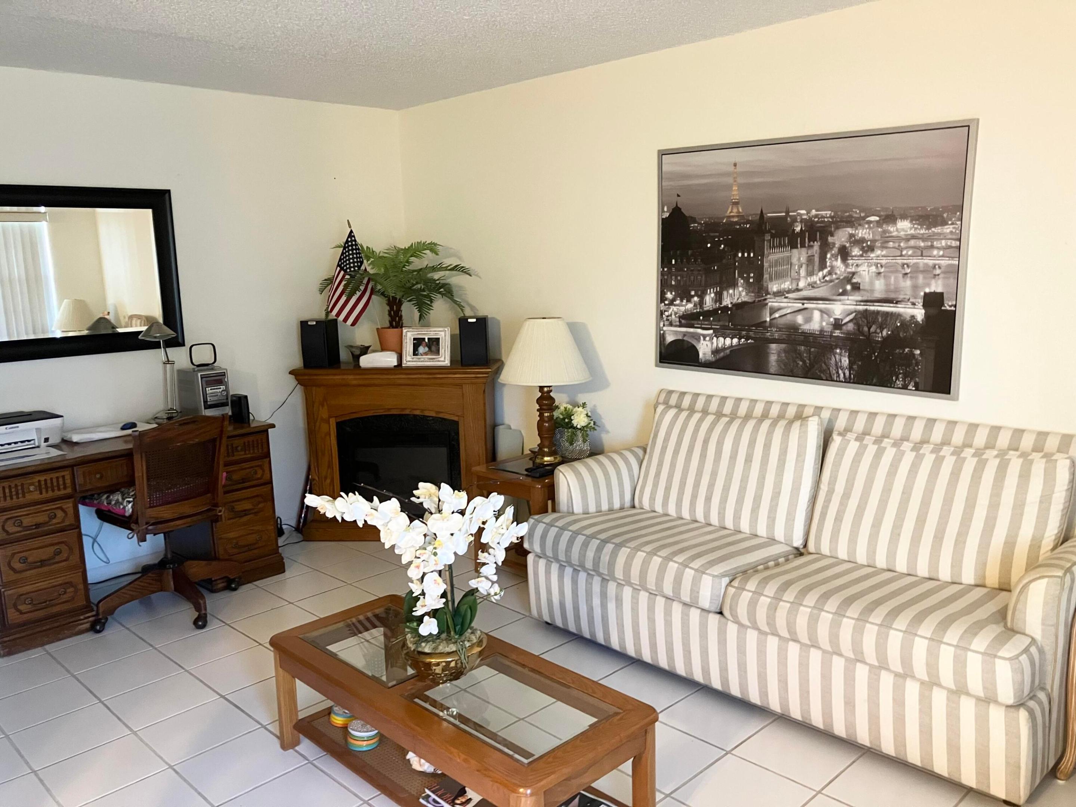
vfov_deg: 49.7
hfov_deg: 63.4
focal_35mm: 28
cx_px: 538
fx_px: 870
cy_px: 404
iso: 320
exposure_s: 1/40
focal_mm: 3.99
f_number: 1.8
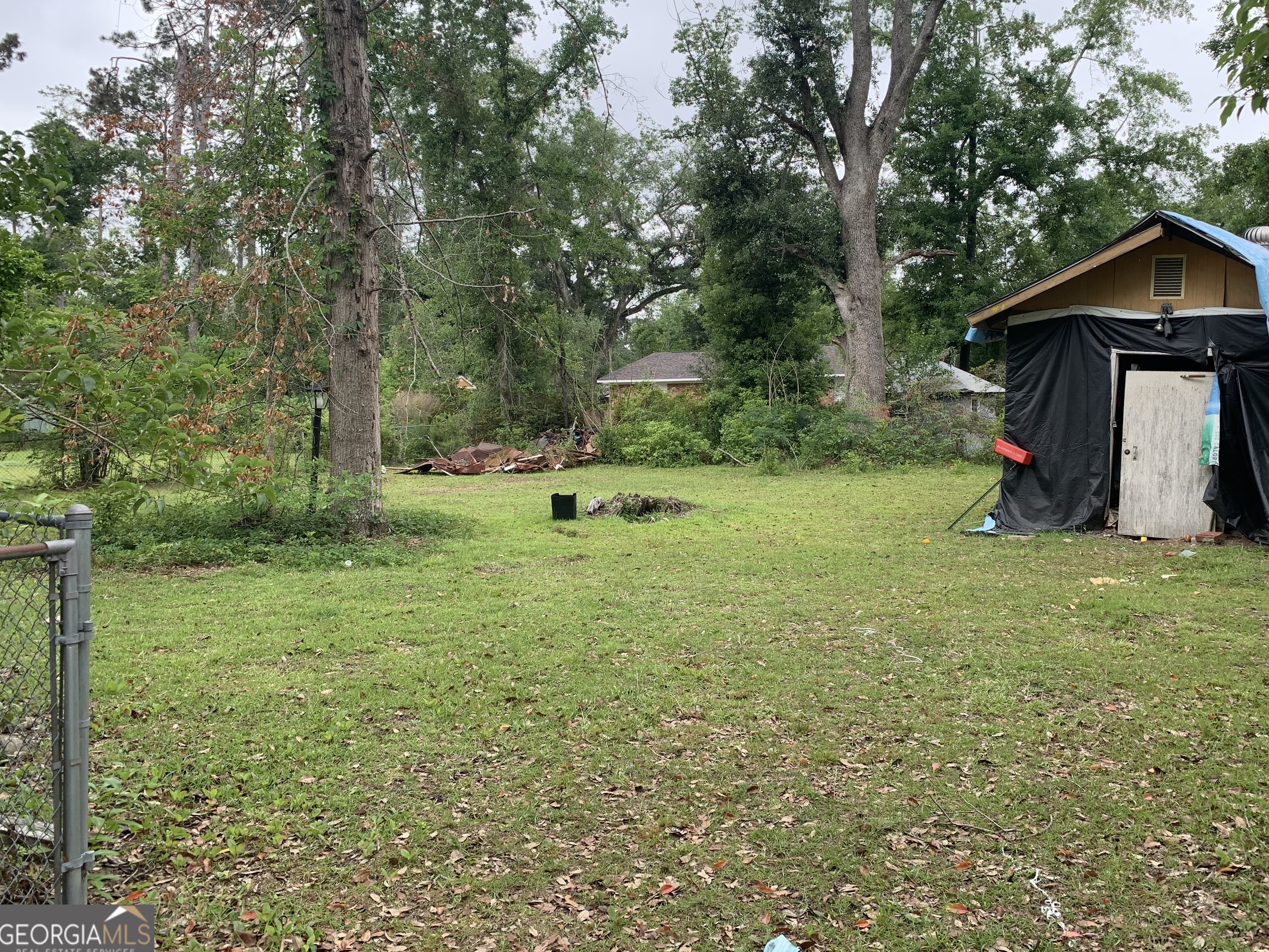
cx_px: 703
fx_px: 1063
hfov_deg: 61.5
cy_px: 427
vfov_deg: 48.2
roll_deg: +0.1
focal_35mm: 29
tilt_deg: +1.8
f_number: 1.8
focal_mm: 4.25
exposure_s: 1/647
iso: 25
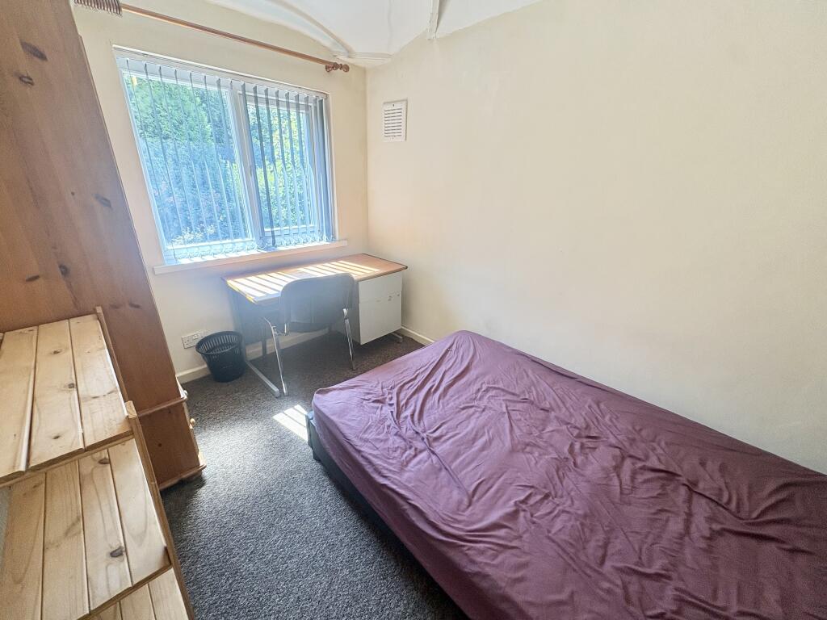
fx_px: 334
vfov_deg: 85.7
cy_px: 310
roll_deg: -2.3
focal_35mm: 14
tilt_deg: -21.9
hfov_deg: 102.1
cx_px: 414
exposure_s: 1/99
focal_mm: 2.22
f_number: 2.2
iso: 125
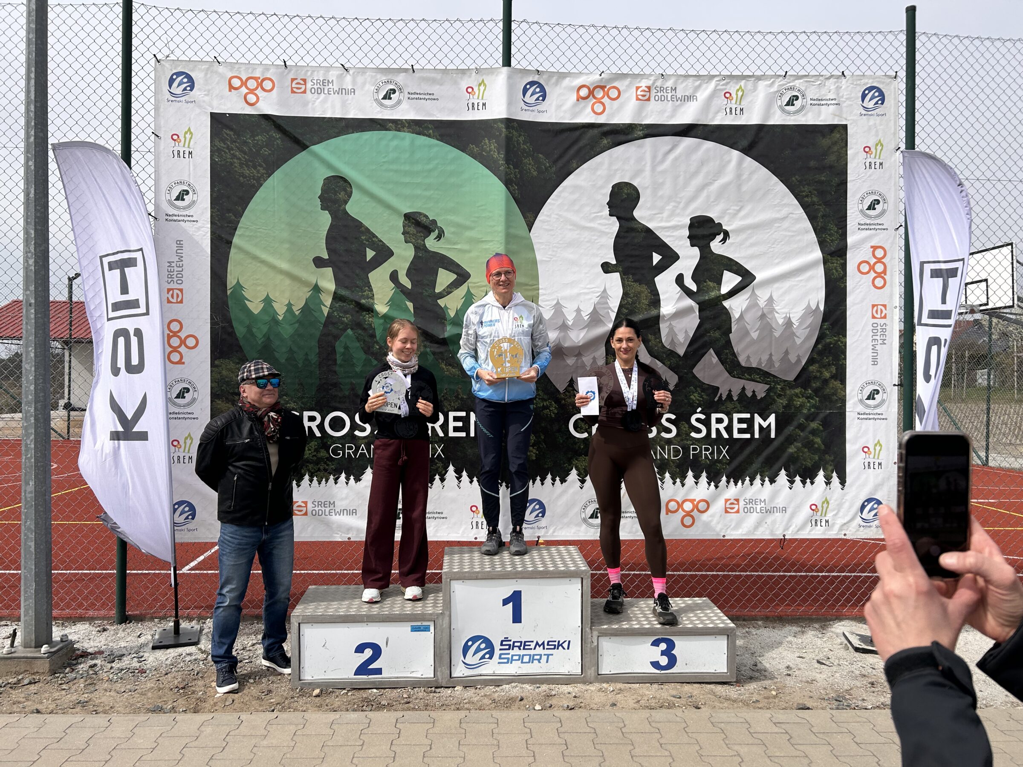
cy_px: 384
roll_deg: +1.8
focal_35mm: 26
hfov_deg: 67.3
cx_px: 512
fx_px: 768
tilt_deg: +0.2
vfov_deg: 53.1
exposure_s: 1/4831
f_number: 1.5
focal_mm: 5.7
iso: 50
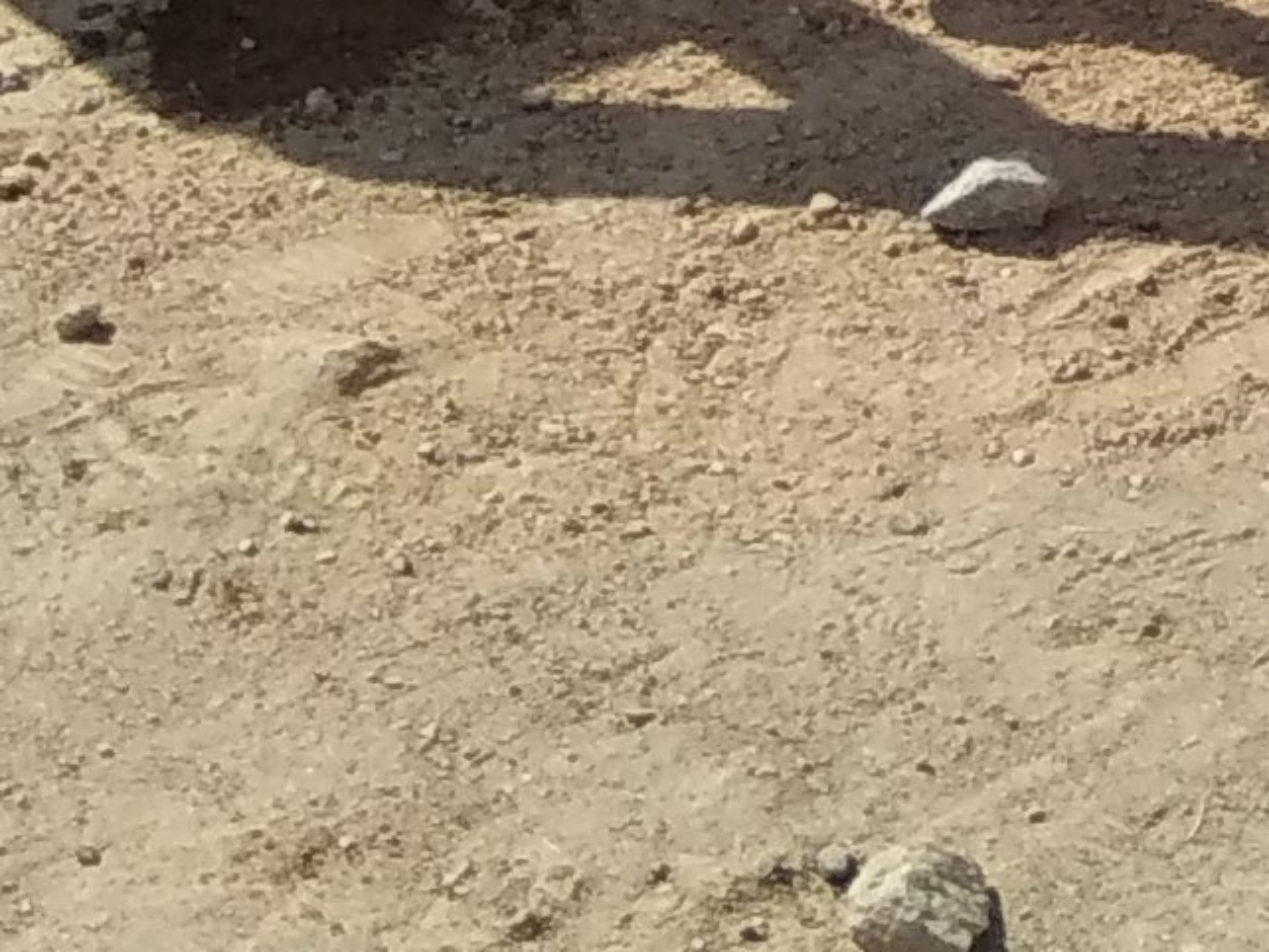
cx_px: 3159
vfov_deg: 9.5
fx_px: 4988
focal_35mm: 136
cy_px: -1452
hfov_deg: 11.6
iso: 100
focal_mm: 3.57
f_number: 2
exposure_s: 1/1126
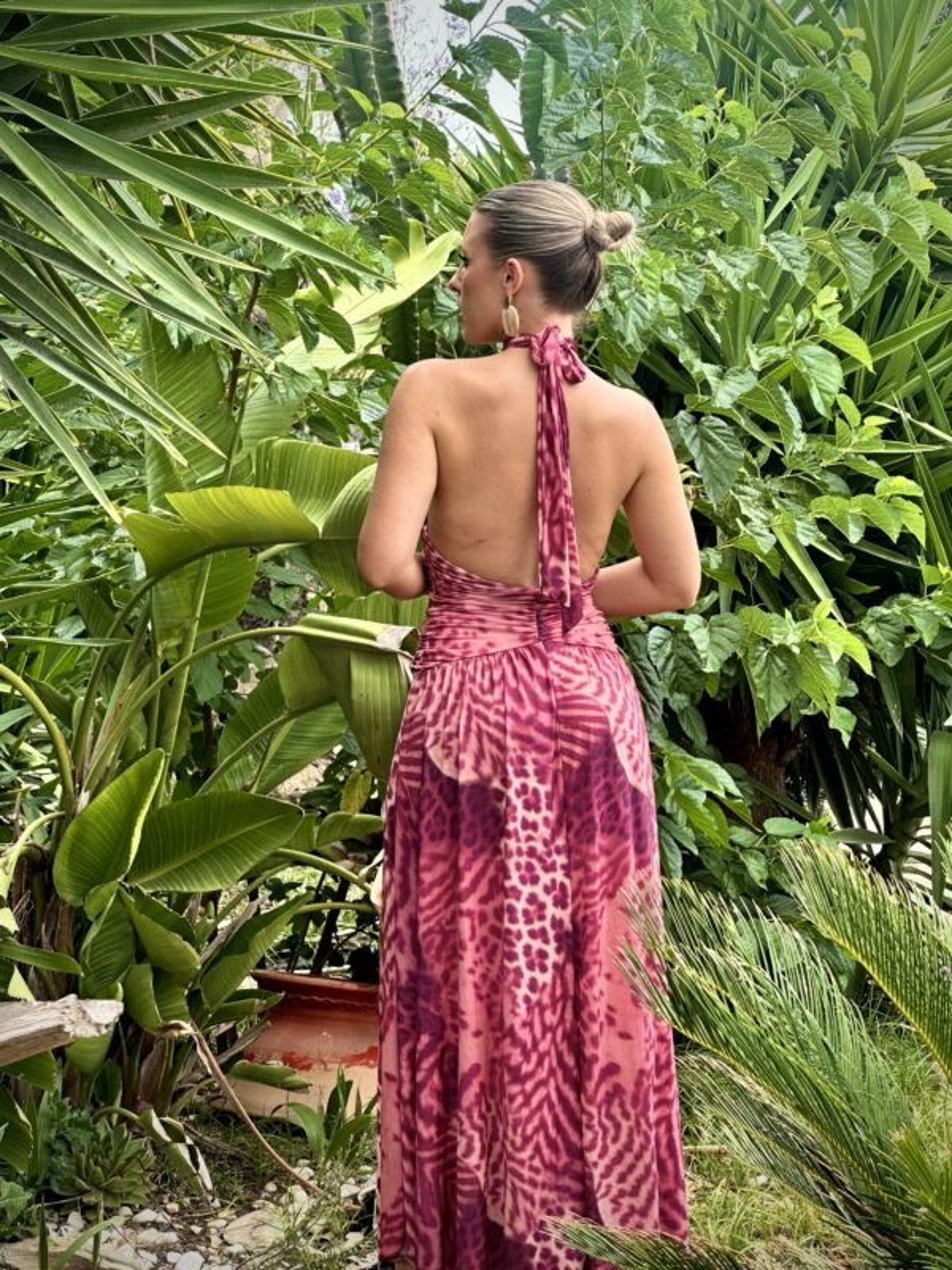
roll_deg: +1.4
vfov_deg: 25.3
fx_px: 2824
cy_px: 635
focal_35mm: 77
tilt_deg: -4.1
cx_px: 476
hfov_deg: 19.1
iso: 32
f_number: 2.8
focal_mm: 9
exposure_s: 1/110
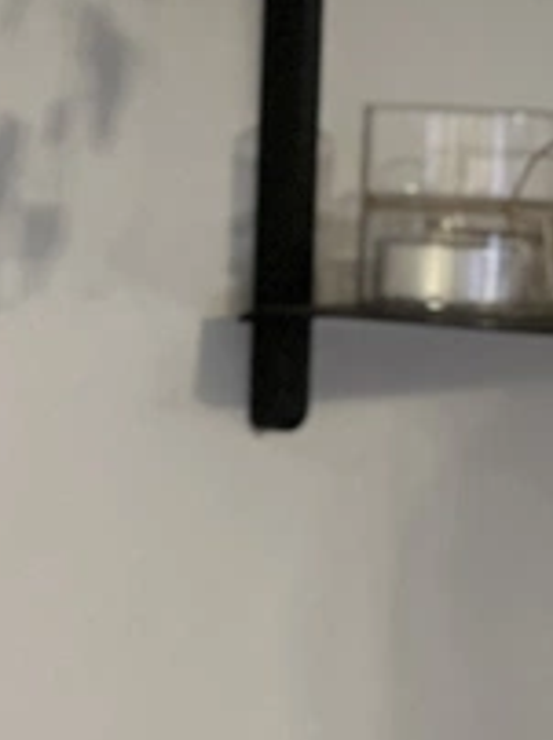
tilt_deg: +4.0
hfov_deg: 6.1
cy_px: -300
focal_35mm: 244
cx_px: 29
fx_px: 5208
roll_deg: -2.5
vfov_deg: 8.0
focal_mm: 9
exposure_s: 1/20
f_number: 2.8
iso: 400
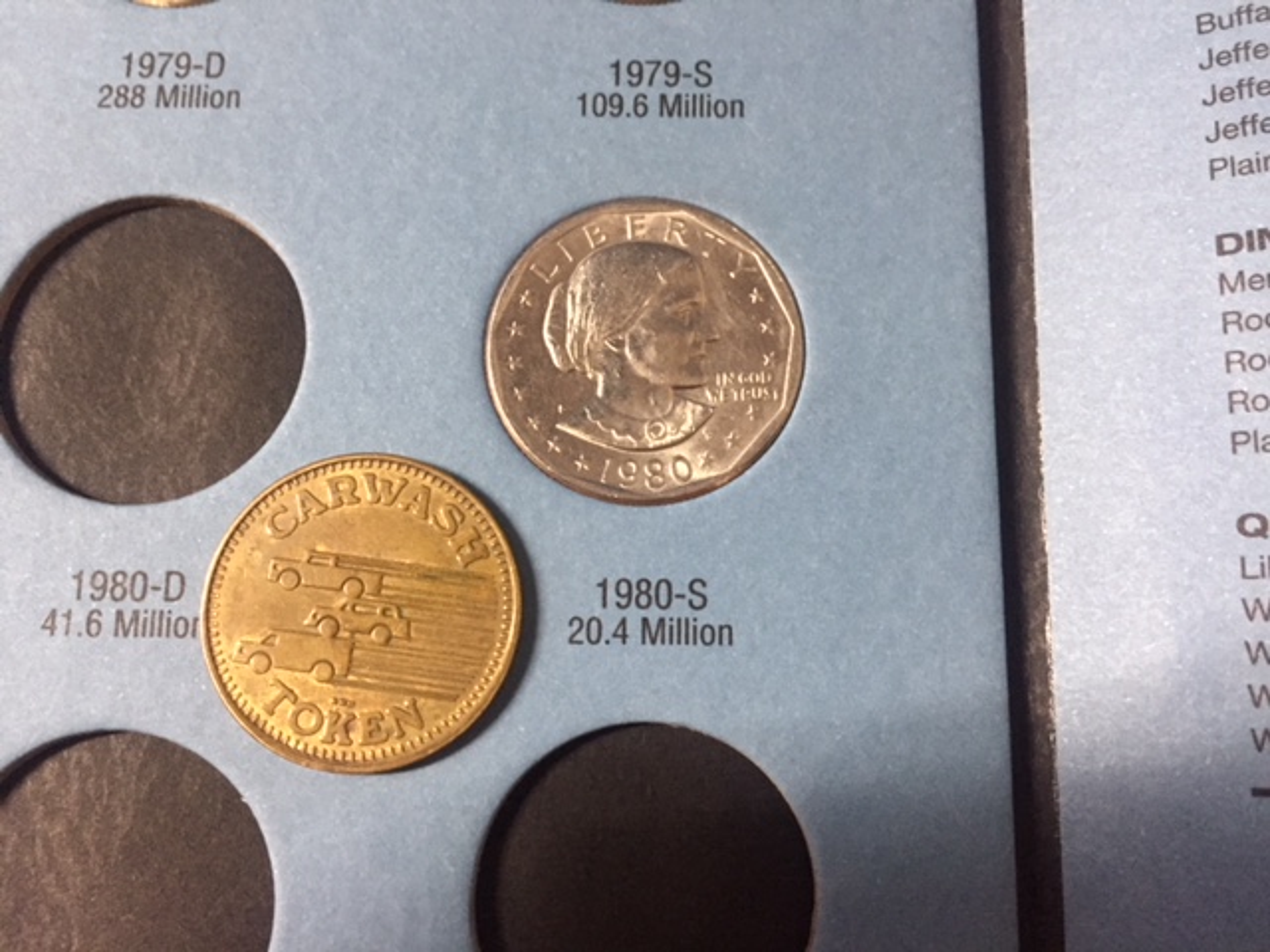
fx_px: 1064
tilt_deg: -80.7
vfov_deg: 48.2
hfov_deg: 61.7
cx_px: 635
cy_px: 476
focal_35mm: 29
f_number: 2.2
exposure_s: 1/30
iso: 160
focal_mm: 4.15
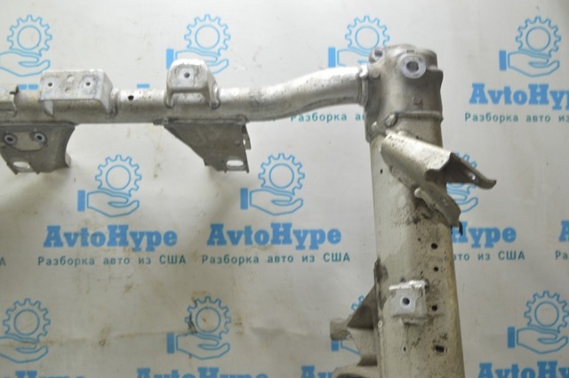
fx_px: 521
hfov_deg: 57.3
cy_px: 189
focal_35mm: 33
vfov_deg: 39.9
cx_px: 284
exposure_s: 1/20
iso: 400
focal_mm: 22
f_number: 5.6
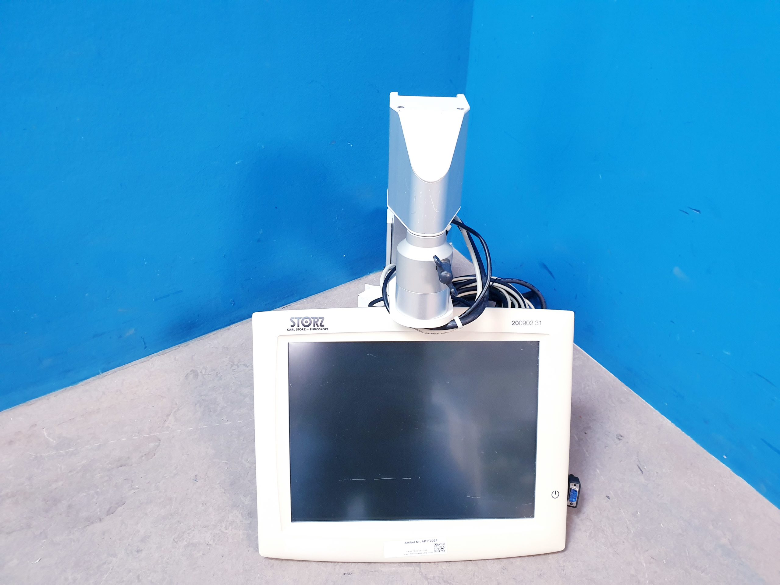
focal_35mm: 26
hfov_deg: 67.3
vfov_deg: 53.1
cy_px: 292
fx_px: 586
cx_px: 390
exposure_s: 1/33
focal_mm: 4.3
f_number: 2.4
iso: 320
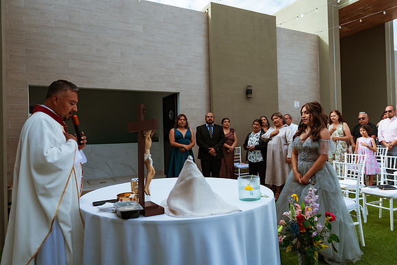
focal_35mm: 25
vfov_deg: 51.1
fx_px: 277
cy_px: 132
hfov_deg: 71.3
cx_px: 198
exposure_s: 1/1250
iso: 100
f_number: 2.8
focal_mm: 24
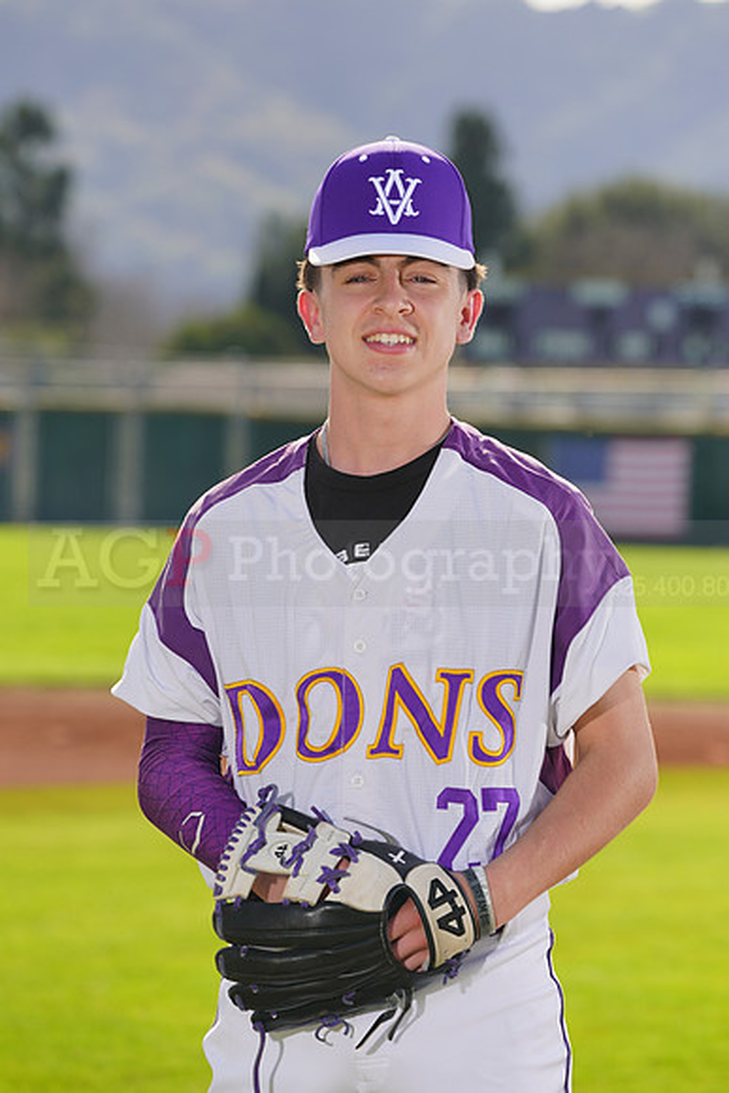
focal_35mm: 226
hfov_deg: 6.1
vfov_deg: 9.1
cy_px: 546
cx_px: 364
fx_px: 6860
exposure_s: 1/250
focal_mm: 226
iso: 100
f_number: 8
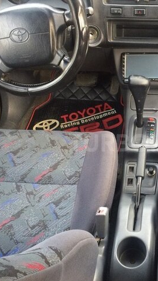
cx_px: 128
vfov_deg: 47.3
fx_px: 320
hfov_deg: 27.1
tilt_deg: -49.0
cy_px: 143
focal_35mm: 43
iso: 80
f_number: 2.2
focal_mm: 4.15
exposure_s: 1/33
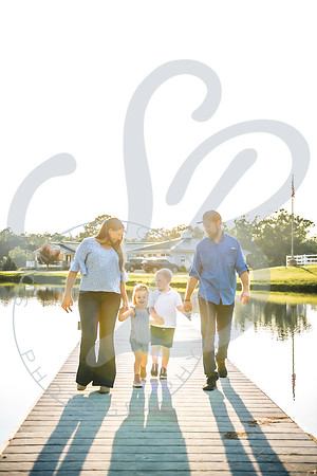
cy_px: 238
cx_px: 158
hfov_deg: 33.4
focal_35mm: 40
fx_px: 528
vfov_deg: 48.5
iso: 100
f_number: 2.8
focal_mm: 40
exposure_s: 1/250
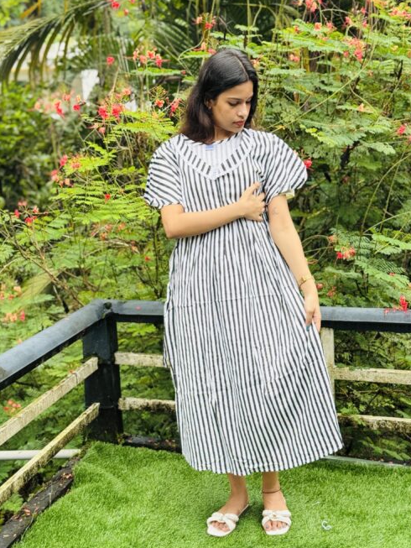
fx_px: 775
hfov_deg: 29.7
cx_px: 207
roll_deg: +2.1
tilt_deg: -12.2
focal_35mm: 49
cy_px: 271
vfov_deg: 38.9
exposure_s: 1/621
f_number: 1.78
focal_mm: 6.76
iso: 64
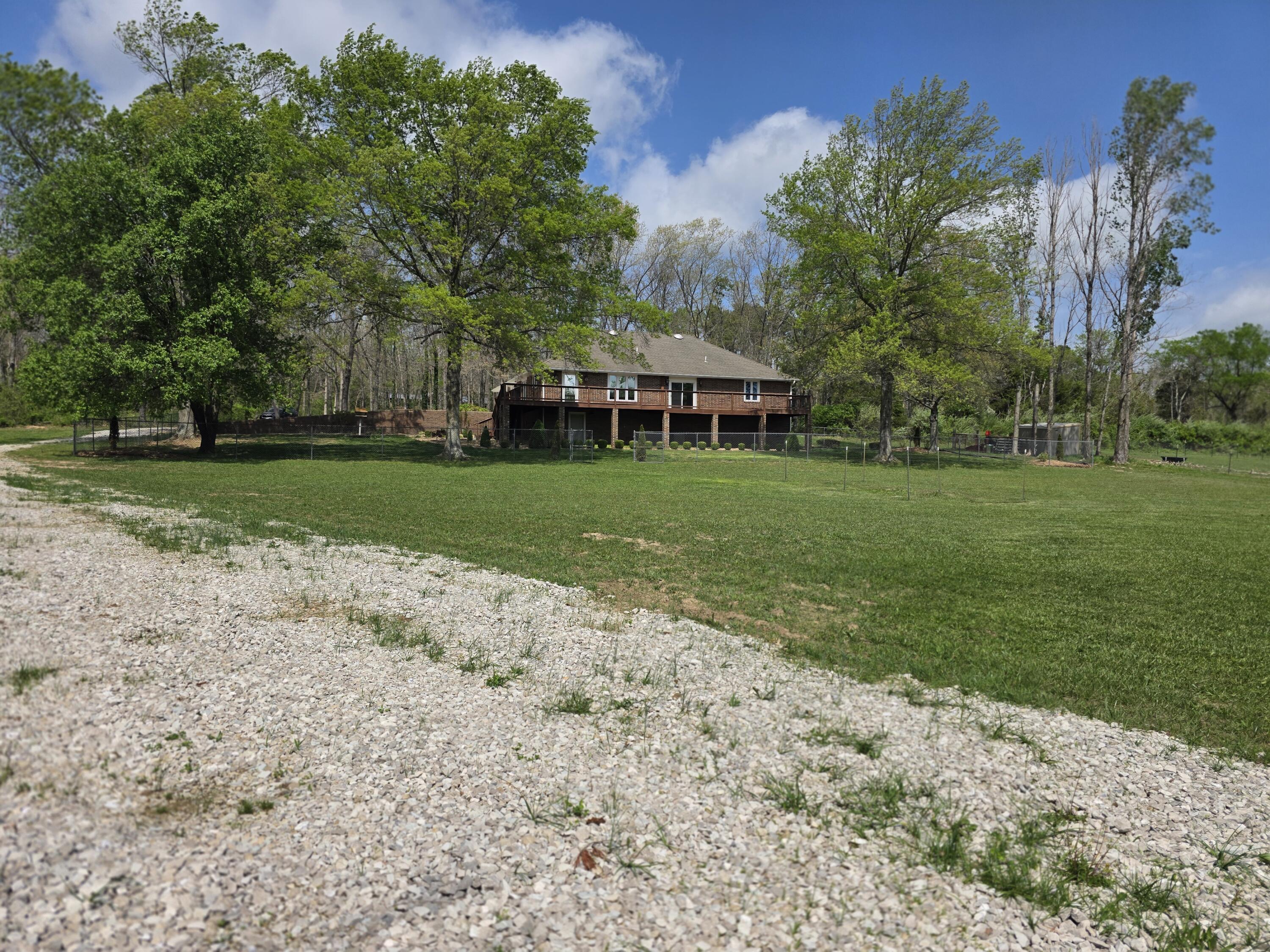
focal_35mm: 23
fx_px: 844
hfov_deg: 73.9
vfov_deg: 58.9
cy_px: 476
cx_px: 635
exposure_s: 1/7944
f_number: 1.7
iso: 64
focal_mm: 6.3
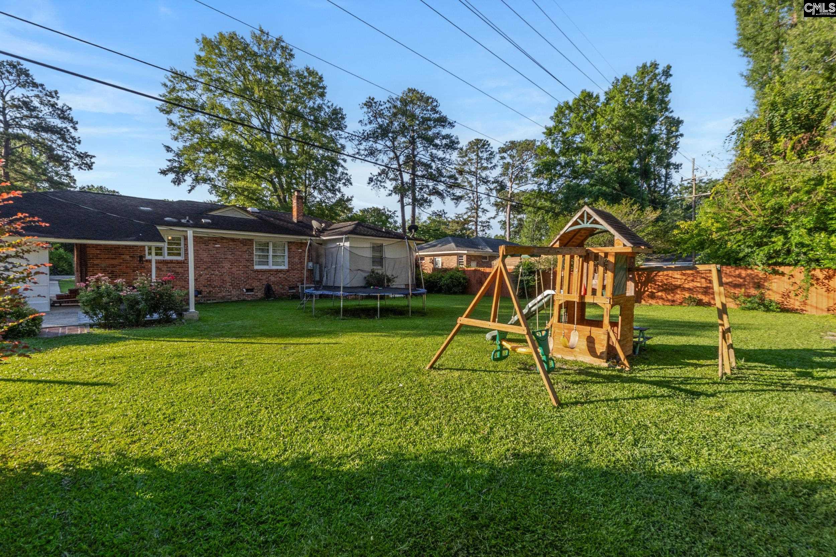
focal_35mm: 15
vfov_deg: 77.3
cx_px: 418
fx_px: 348
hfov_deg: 100.4
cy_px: 278
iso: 250
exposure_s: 1/200
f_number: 8
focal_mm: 10
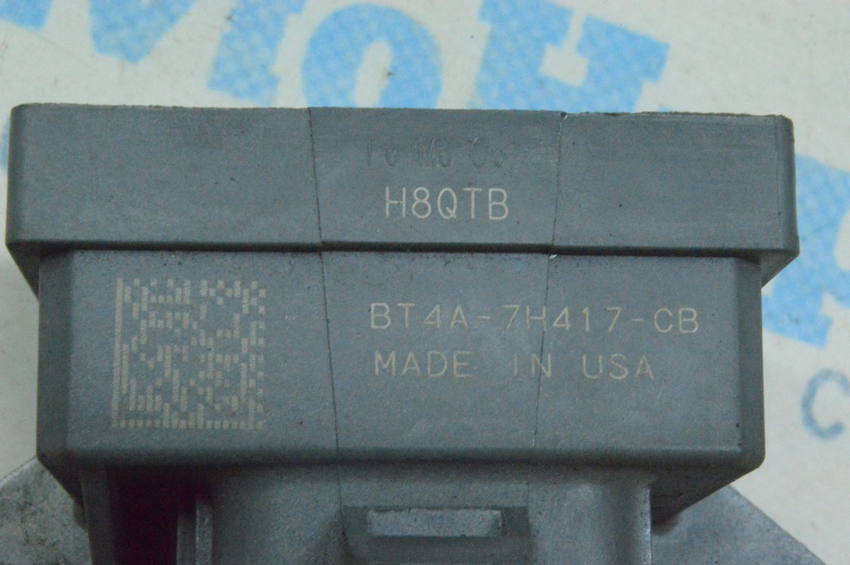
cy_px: 282
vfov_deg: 16.5
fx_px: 1946
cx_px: 425
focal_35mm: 82
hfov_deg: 24.6
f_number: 36
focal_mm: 55
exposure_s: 1/40
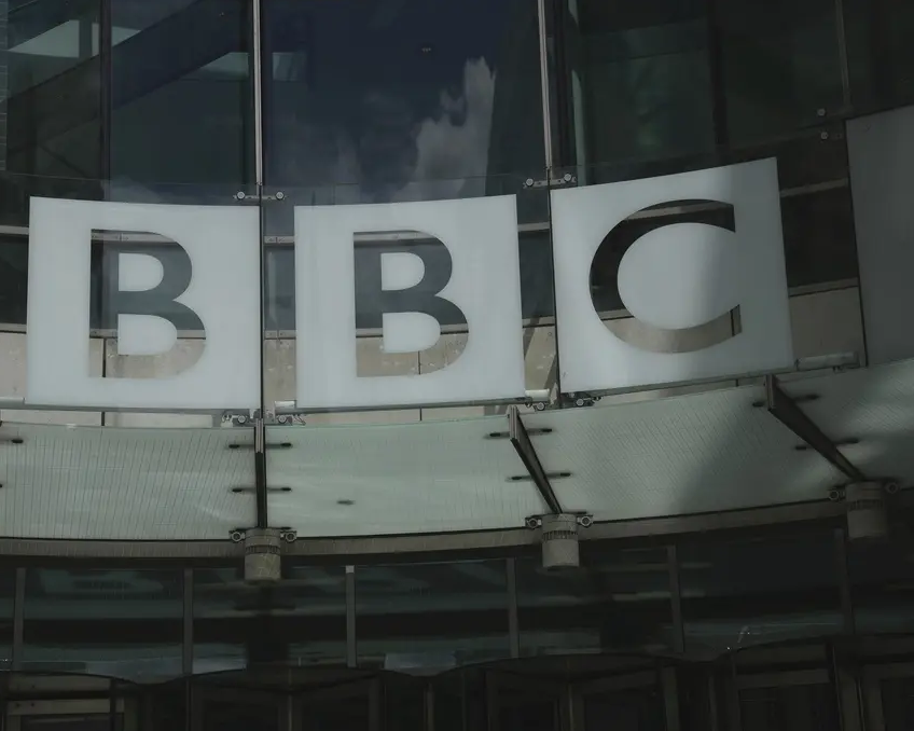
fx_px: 1839
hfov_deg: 27.9
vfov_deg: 22.5
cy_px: 364
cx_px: 418
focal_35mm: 68
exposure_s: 1/1000
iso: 100
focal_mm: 60
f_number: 9
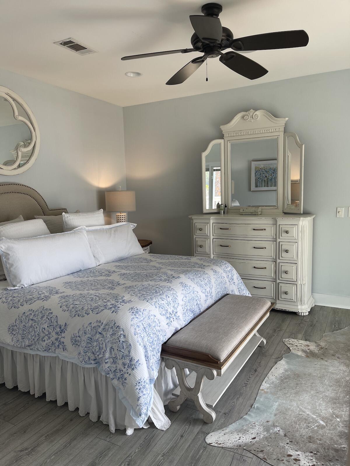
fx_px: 351
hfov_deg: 53.1
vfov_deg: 67.3
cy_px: 233
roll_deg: +1.2
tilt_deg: -7.6
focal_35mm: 26
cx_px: 175
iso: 32
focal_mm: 5.1
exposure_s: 1/120
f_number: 1.6
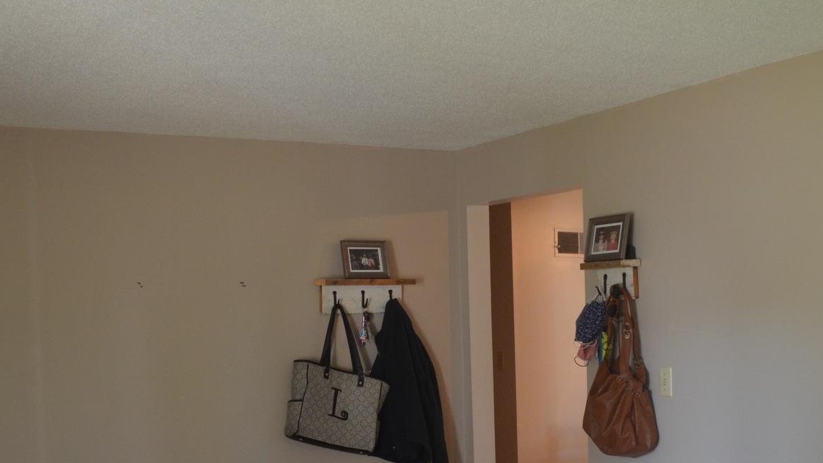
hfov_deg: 41.3
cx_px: 397
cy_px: 363
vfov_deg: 23.6
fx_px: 1091
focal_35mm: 50
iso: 800
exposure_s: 1/50
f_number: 3.5
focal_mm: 18
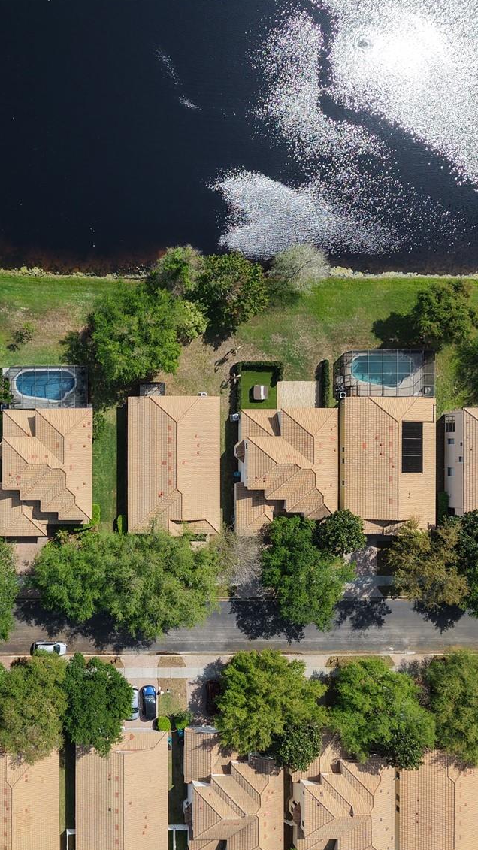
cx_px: 47
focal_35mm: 37
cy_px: 446
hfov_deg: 30.6
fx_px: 834
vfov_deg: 54.0
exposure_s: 1/8000
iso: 390
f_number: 1.8
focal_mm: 8.67
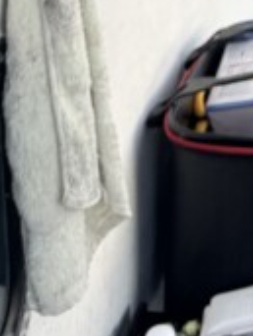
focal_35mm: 140
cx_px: 449
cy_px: -367
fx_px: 1359
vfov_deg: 12.2
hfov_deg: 10.1
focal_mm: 6.76
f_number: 1.78
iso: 64
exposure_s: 1/121
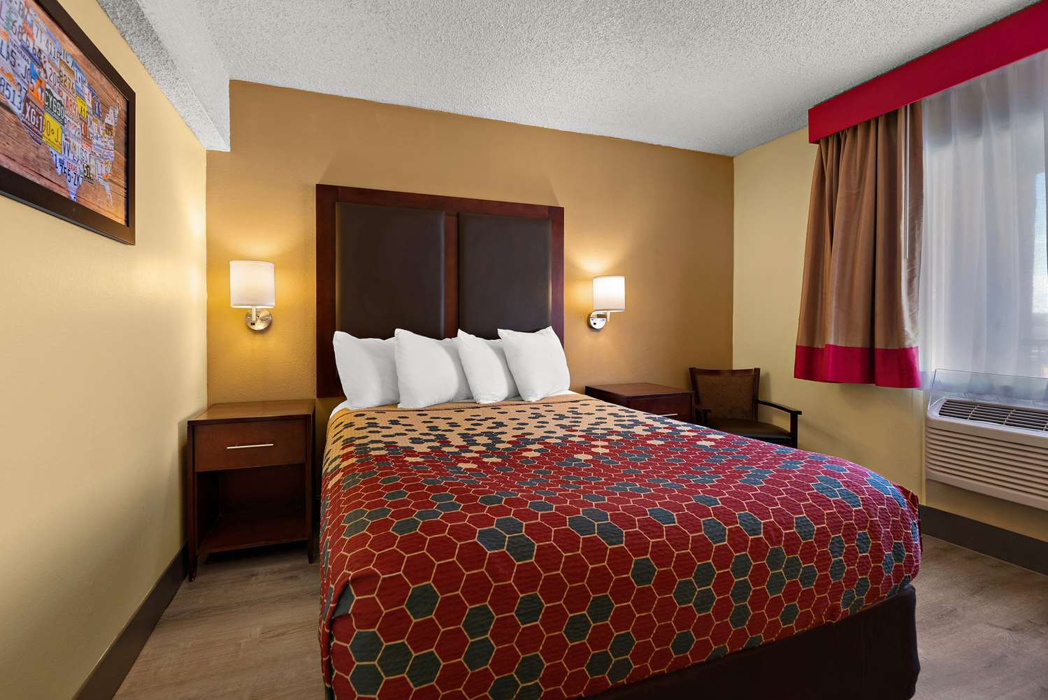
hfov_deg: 104.2
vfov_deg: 81.3
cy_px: 350
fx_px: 408
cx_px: 524
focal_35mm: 14
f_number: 8
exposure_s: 1/3.33
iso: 400
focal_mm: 14
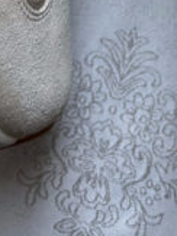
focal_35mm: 128
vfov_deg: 12.5
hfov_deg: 11.5
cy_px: -308
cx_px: 148
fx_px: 874
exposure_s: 1/381
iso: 50
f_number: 1.5
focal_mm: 5.7
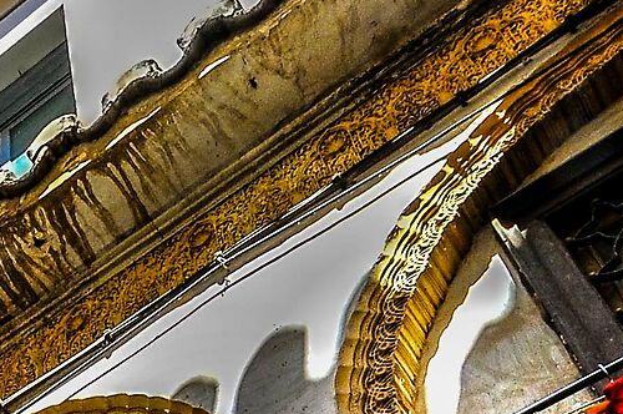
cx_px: 34
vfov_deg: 16.3
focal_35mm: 72
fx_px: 1244
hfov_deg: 26.9
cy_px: 715
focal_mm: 10
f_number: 13
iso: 400
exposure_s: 1/80
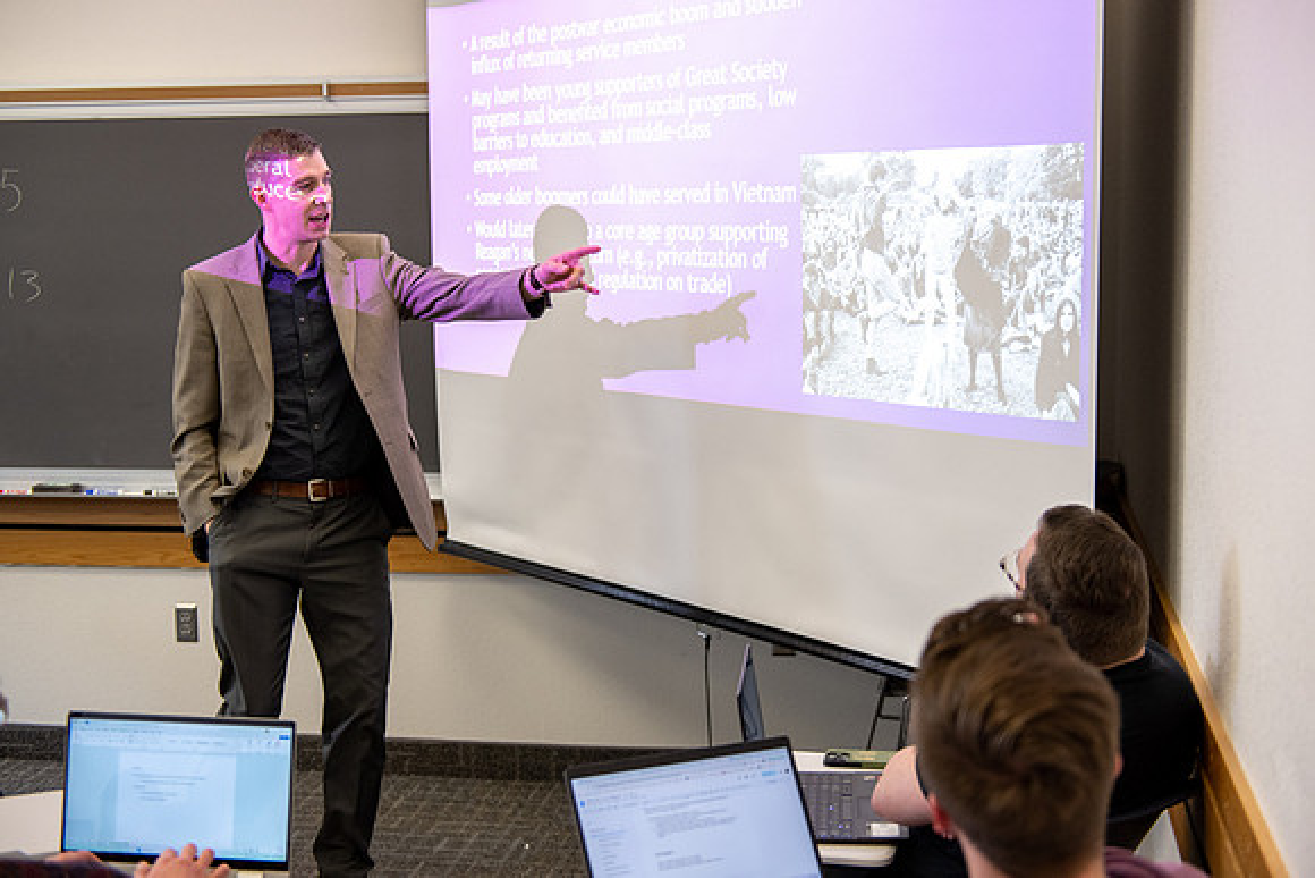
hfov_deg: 38.2
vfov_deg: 26.0
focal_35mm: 52
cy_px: 439
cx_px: 658
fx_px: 1900
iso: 1250
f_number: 2.8
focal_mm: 52
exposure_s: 1/200
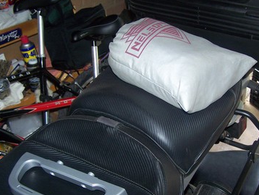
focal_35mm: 53
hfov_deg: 36.0
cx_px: 161
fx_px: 397
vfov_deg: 27.5
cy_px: 119
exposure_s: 1/60
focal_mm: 6.3
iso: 160
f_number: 2.8
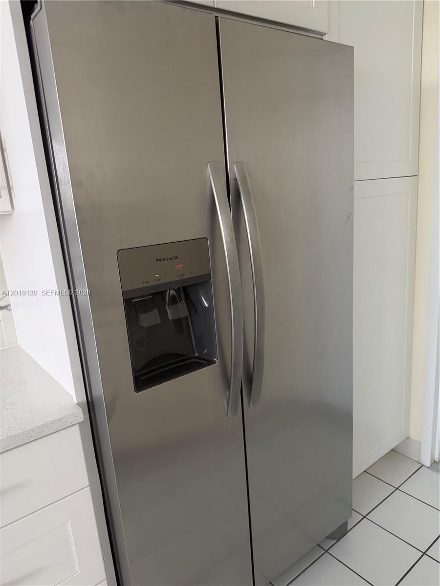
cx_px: 220
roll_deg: +5.2
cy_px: 293
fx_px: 407
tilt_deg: -14.4
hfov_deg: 56.8
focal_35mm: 24
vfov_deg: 71.6
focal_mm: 6.76
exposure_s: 1/83
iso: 200
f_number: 1.78
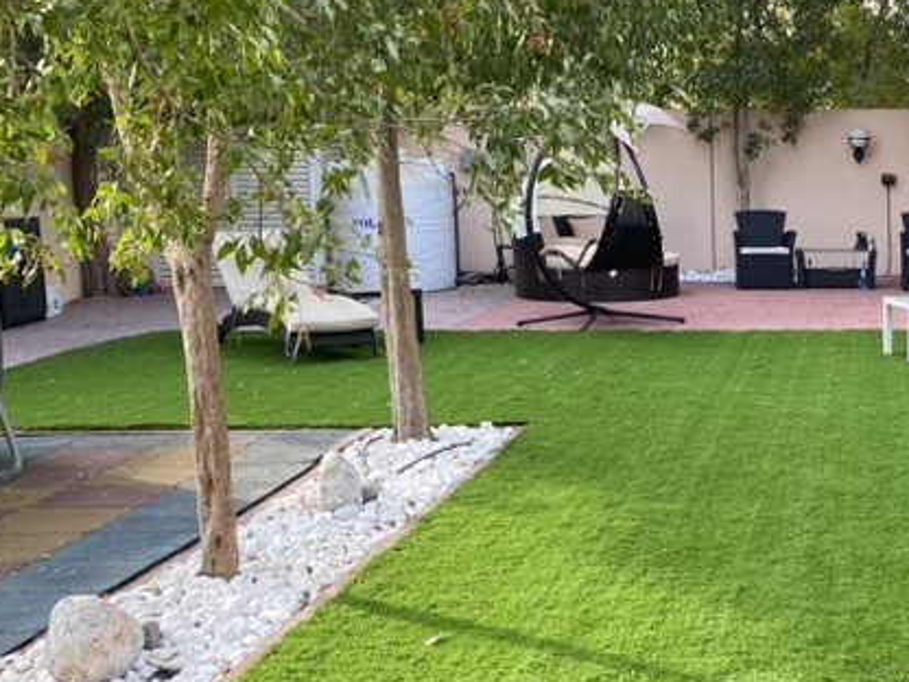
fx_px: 1681
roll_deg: -0.5
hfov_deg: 28.3
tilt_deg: -8.9
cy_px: 409
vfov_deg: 22.9
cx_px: 929
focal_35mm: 64
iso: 32
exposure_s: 1/128
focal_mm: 4.25
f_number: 1.8
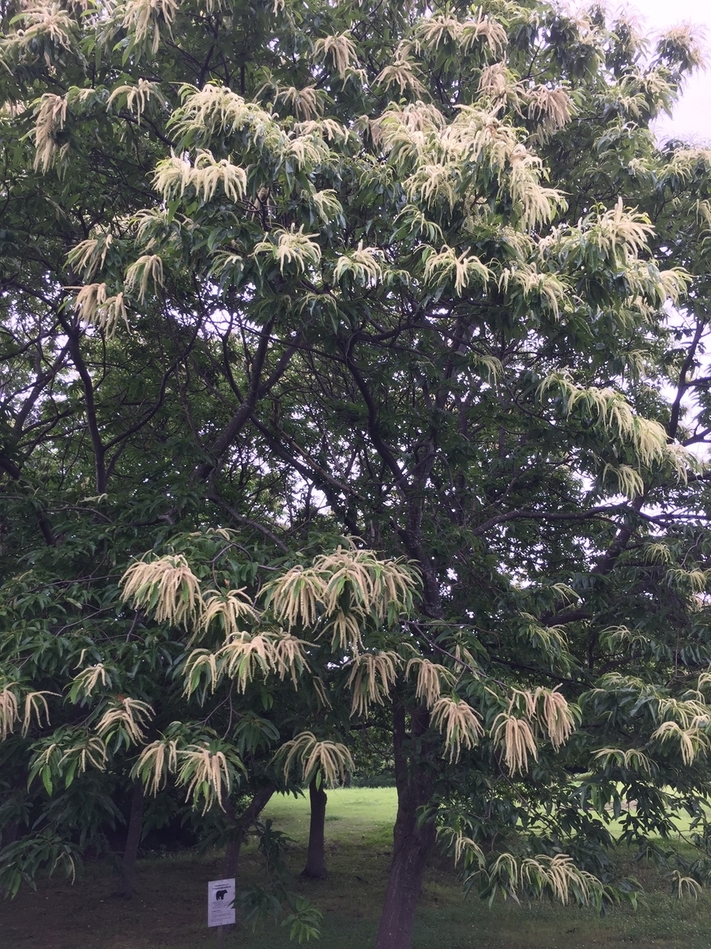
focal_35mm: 29
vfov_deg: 61.7
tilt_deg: +20.0
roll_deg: -0.5
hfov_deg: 48.2
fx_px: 794
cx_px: 356
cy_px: 474
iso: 32
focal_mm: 4.15
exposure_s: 1/249
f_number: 2.2
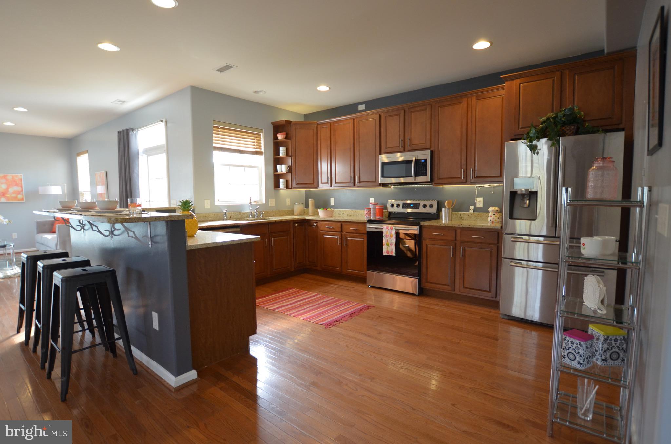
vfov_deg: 67.1
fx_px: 335
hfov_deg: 90.1
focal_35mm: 18
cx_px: 336
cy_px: 222
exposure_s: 1/125
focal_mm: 12
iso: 800
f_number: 3.5
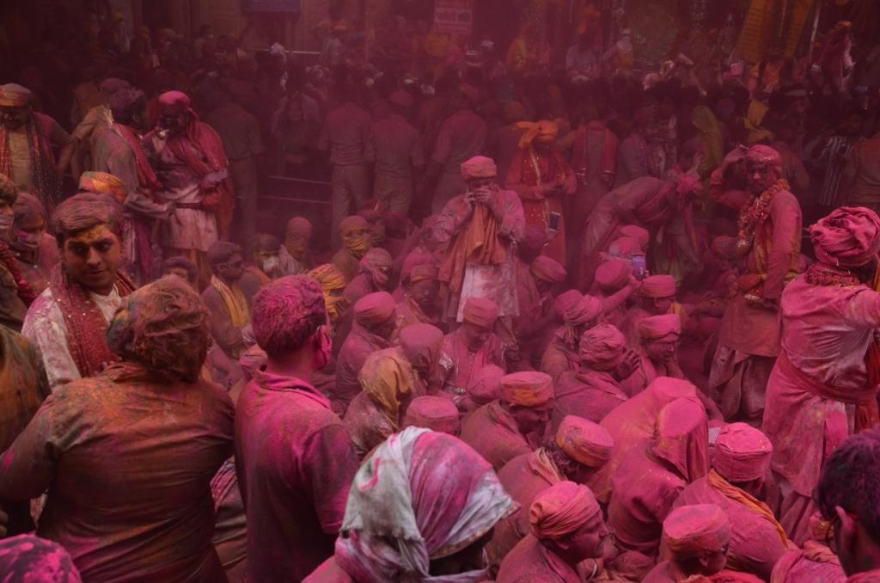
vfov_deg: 34.1
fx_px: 951
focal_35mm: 39
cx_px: 440
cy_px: 292
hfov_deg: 49.6
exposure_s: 1/160
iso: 1000
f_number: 8
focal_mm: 26
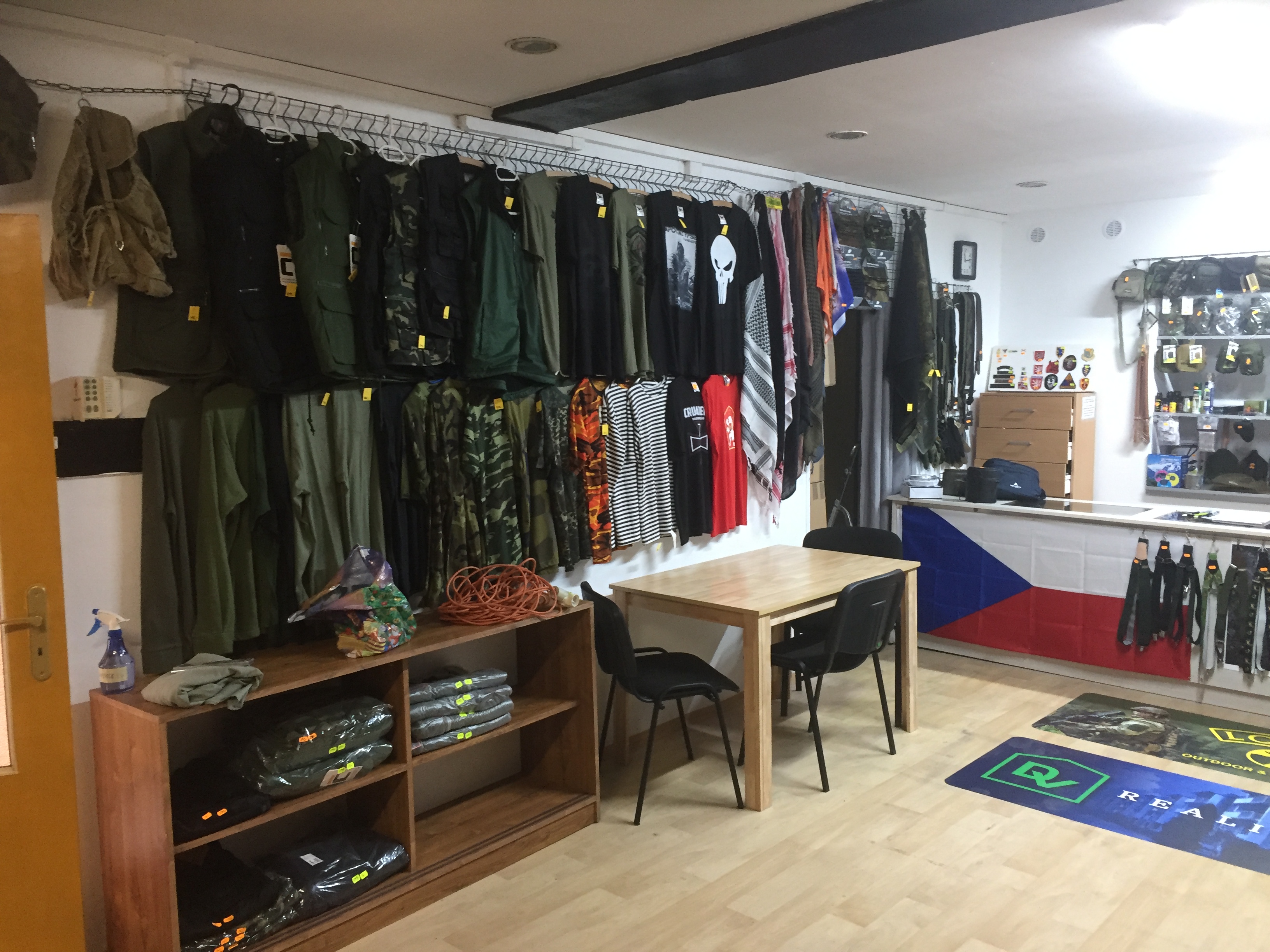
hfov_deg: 61.7
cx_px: 635
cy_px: 476
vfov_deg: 48.2
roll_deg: -0.1
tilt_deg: -6.9
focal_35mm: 29
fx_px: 1064
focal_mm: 4.15
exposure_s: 1/33
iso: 200
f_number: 2.2
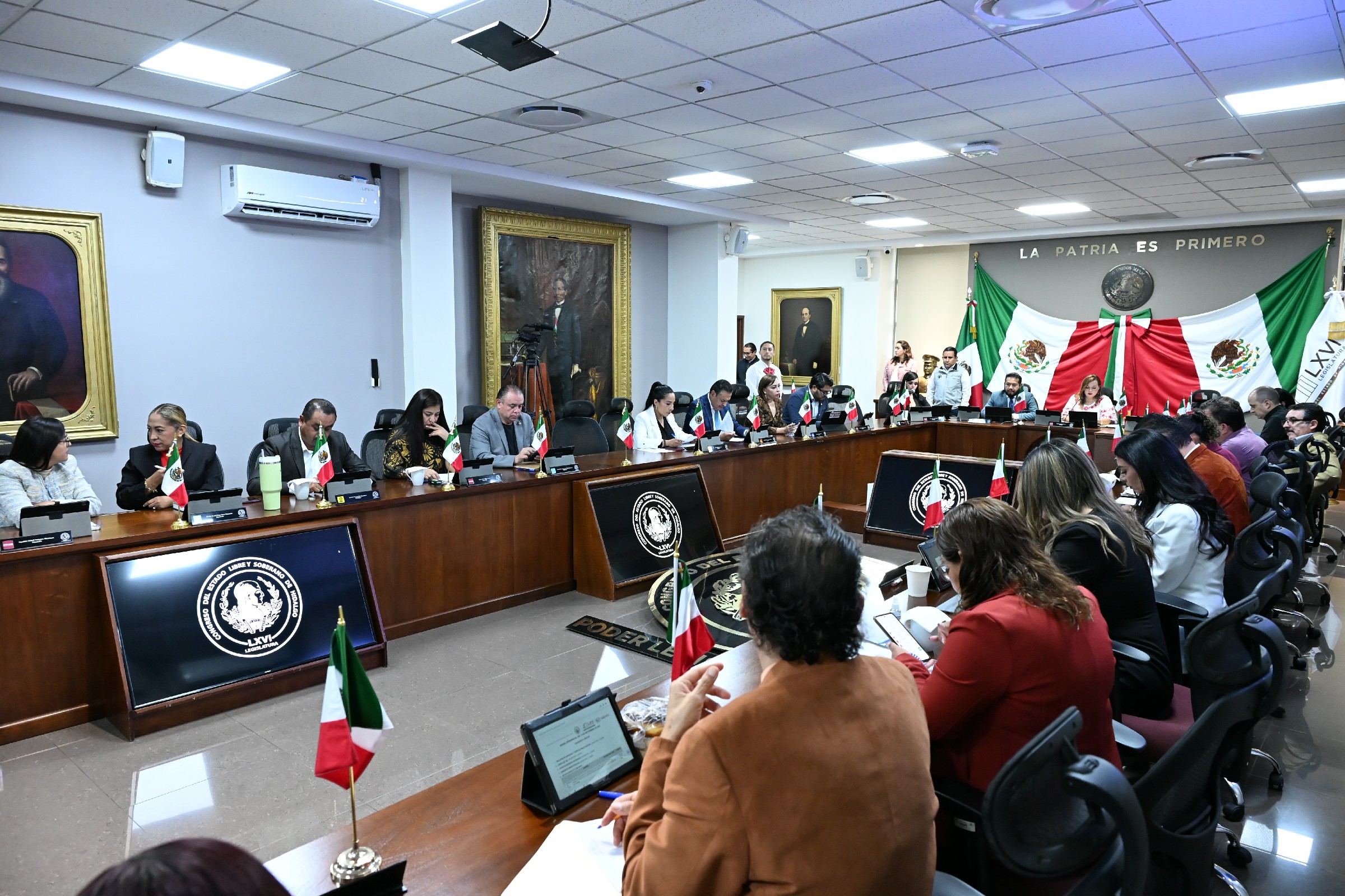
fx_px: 897
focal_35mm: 24
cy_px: 448
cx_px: 672
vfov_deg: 53.1
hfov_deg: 73.7
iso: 5000
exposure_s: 1/60
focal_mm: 24
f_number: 5.6
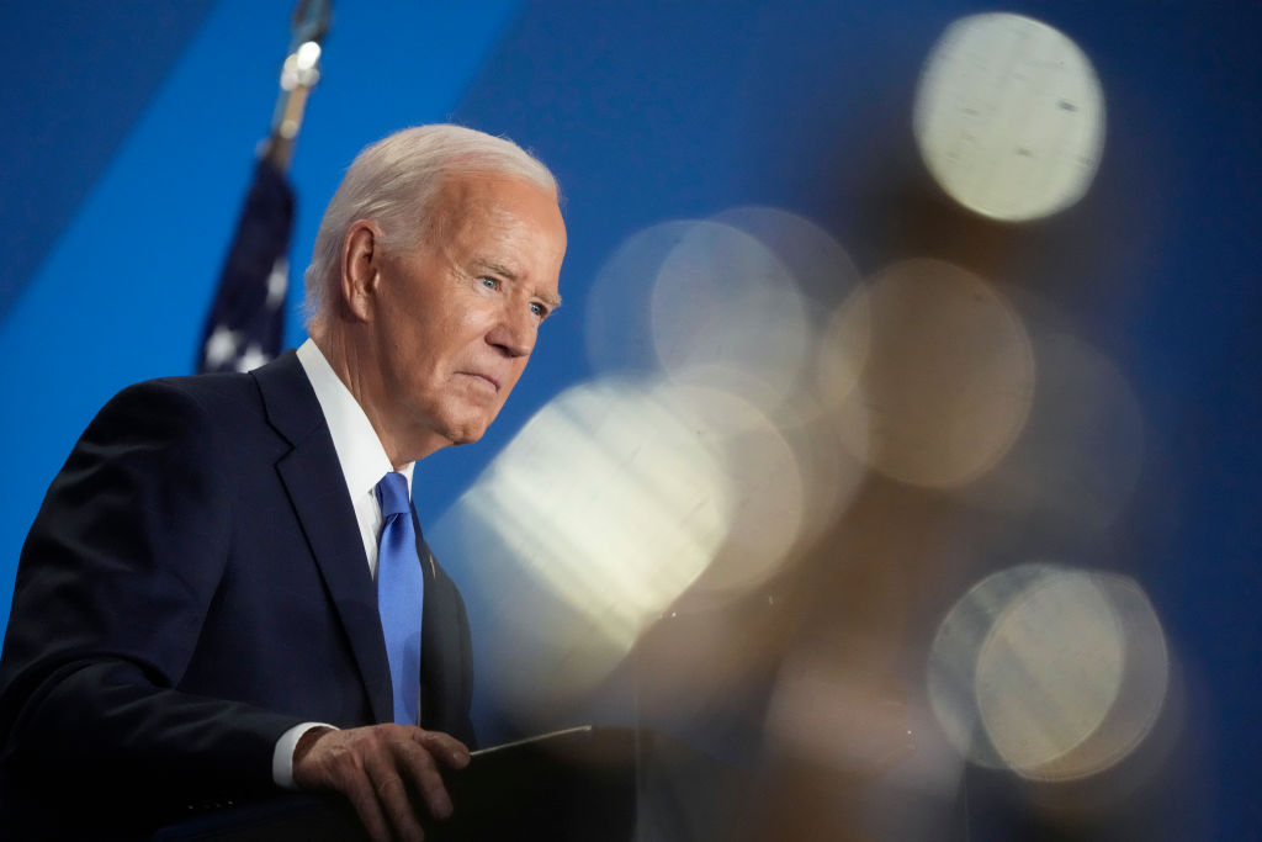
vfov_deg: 3.1
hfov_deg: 4.7
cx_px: 631
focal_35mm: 437
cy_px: 421
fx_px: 15320
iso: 10000
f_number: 6.3
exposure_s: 1/400
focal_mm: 437
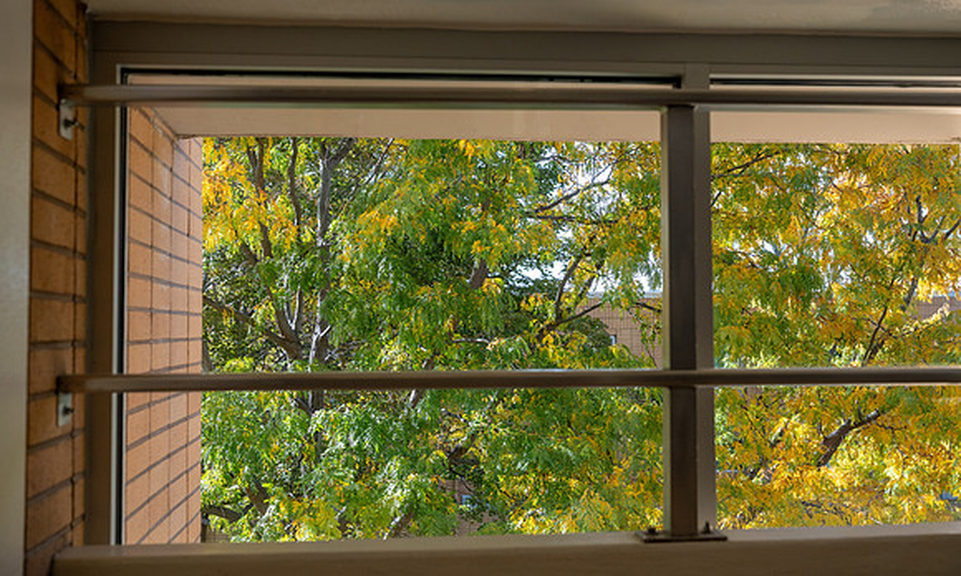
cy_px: 267
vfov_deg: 29.9
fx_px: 1079
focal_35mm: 42
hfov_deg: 48.0
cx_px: 481
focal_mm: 40
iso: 500
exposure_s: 1/640
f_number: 5
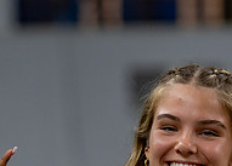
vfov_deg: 3.4
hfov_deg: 4.7
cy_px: 204
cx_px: -9
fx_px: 2798
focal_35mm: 424
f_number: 2.8
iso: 1600
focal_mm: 113
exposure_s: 1/1000
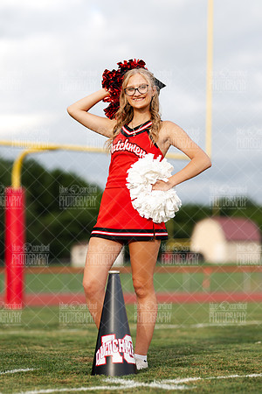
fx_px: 928
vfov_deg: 23.9
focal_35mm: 85
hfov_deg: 16.1
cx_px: 131
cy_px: 197
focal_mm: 85
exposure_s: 1/200
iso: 80
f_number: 1.8
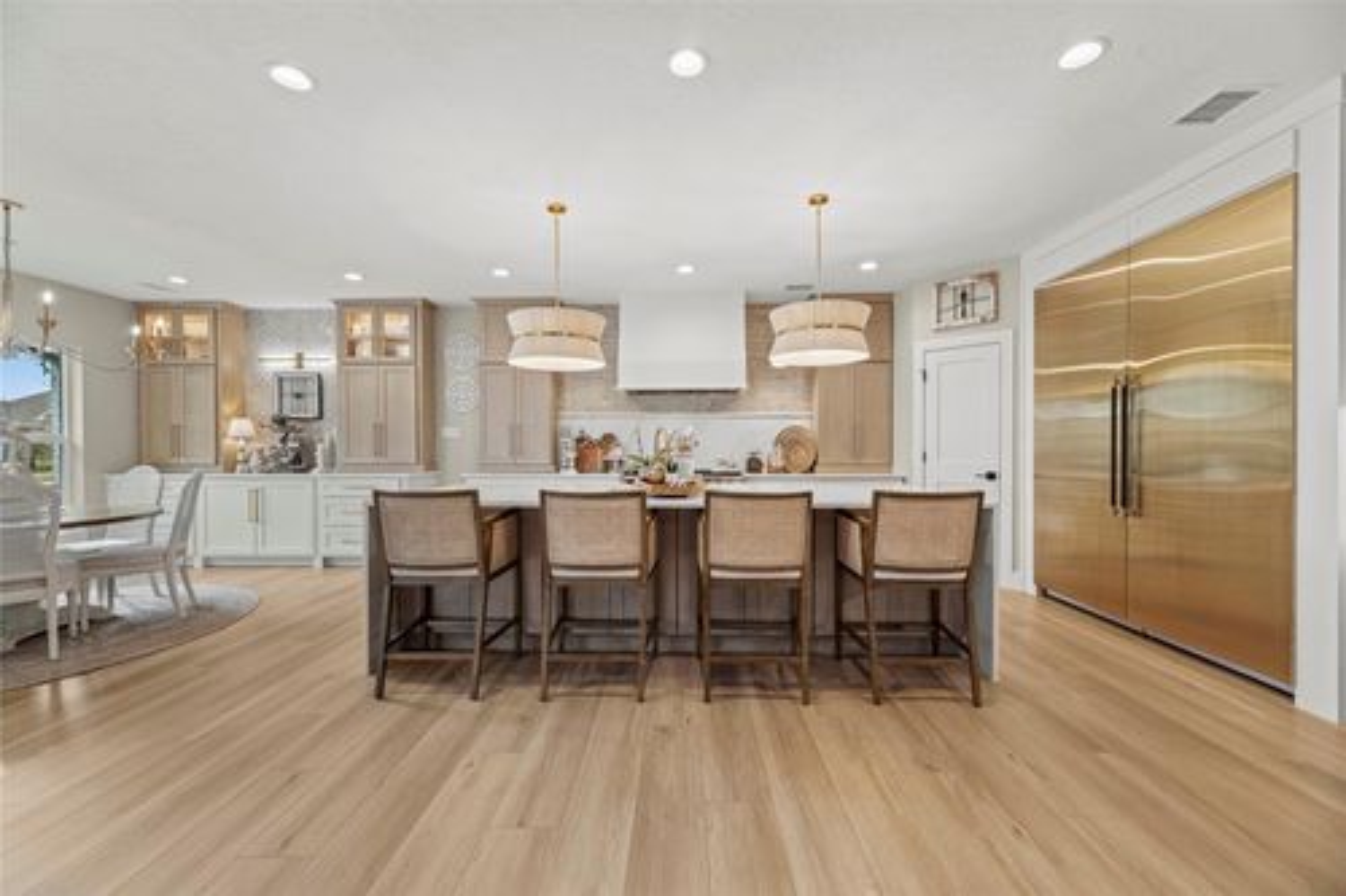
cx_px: 673
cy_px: 448
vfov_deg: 81.2
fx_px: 523
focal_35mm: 14
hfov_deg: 104.3
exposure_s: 1/6
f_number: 8
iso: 800
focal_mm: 14
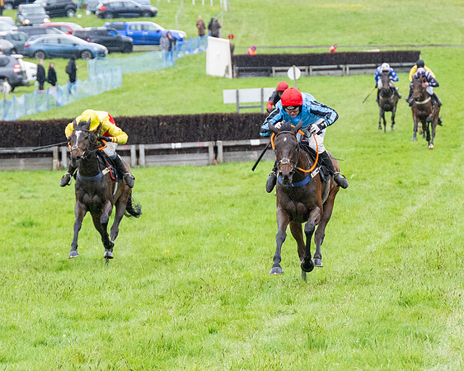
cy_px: 157
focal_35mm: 258
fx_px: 3540
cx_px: 243
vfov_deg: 6.0
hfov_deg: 7.5
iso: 1000
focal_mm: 100
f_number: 4
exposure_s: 1/1000
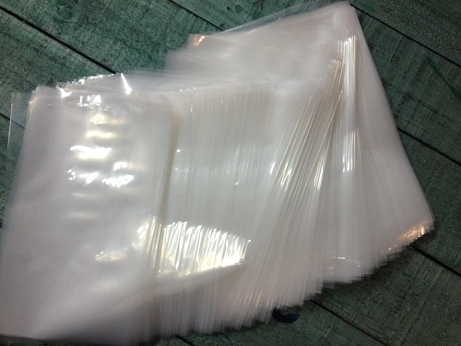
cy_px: 173
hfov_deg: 52.6
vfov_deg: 40.7
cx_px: 230
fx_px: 466
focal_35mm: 35
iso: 100
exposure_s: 1/20
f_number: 2.4
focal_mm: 4.28
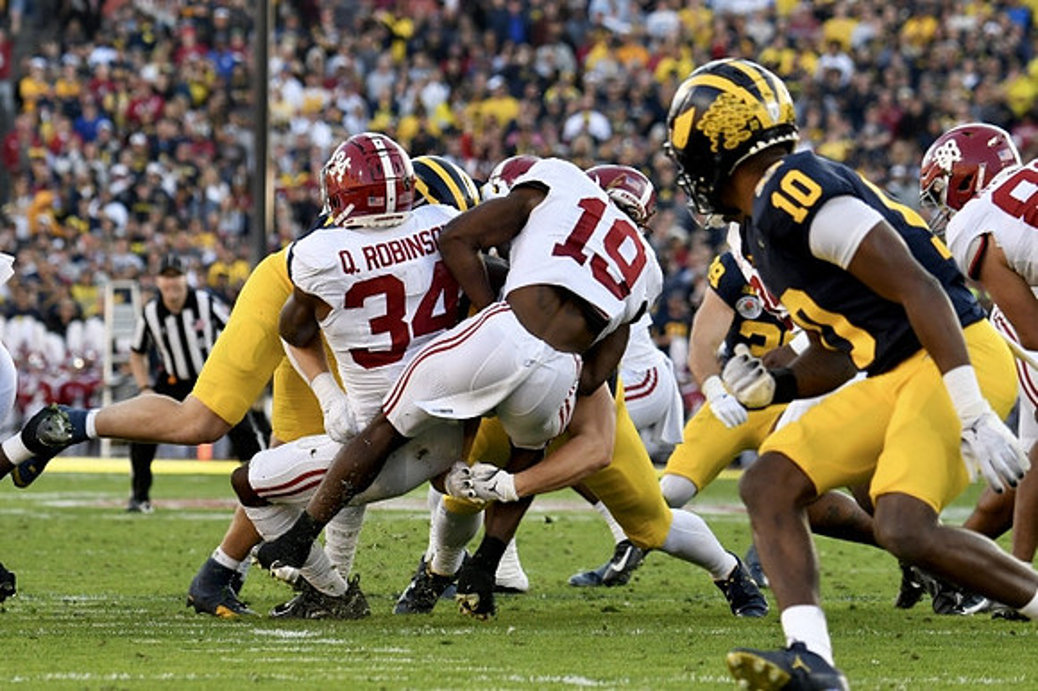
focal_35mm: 300
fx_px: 8645
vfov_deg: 4.6
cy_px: 346
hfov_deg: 6.9
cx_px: 519
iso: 1250
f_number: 5.3
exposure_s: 1/1250
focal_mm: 200
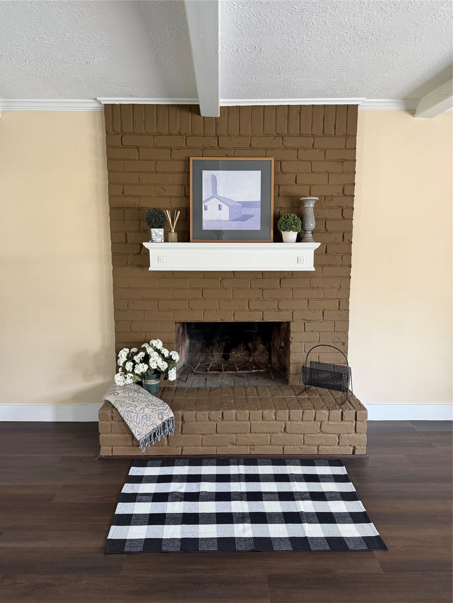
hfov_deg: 56.8
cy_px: 302
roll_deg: +0.3
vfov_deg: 71.6
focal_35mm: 24
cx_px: 226
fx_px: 419
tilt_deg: -9.2
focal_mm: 6.76
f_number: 1.78
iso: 250
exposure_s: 1/60
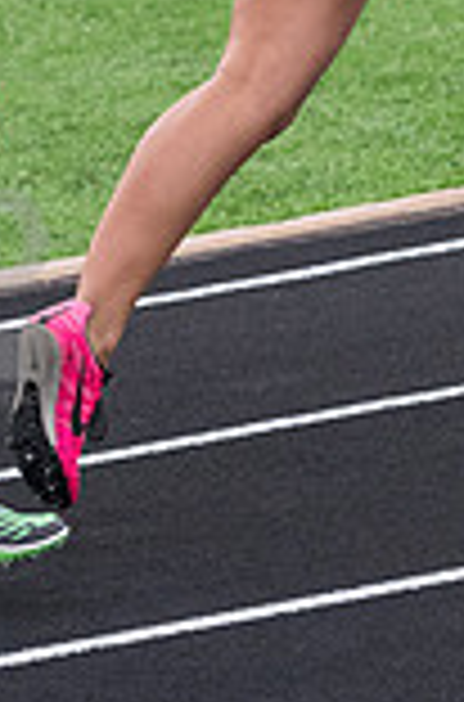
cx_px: 435
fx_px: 8446
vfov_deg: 4.7
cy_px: -202
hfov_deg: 3.1
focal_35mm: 434
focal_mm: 100
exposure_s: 1/2000
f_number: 5
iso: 1250
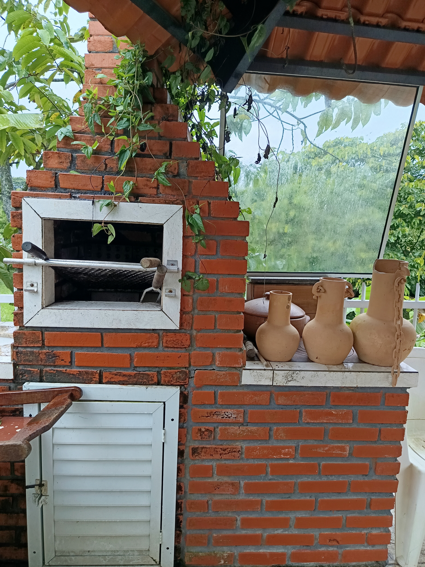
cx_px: 212
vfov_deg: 71.6
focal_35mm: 24
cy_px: 284
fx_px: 393
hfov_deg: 56.8
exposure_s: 1/60
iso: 99
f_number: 1.7
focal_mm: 5.31
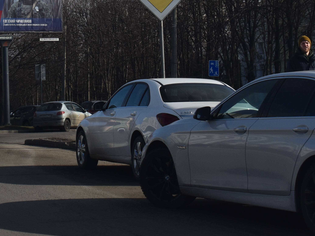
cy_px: 14
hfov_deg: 15.4
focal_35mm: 126
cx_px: 20
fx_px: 1147
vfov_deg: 11.7
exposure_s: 1/2000
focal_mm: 40
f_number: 7.1
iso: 400
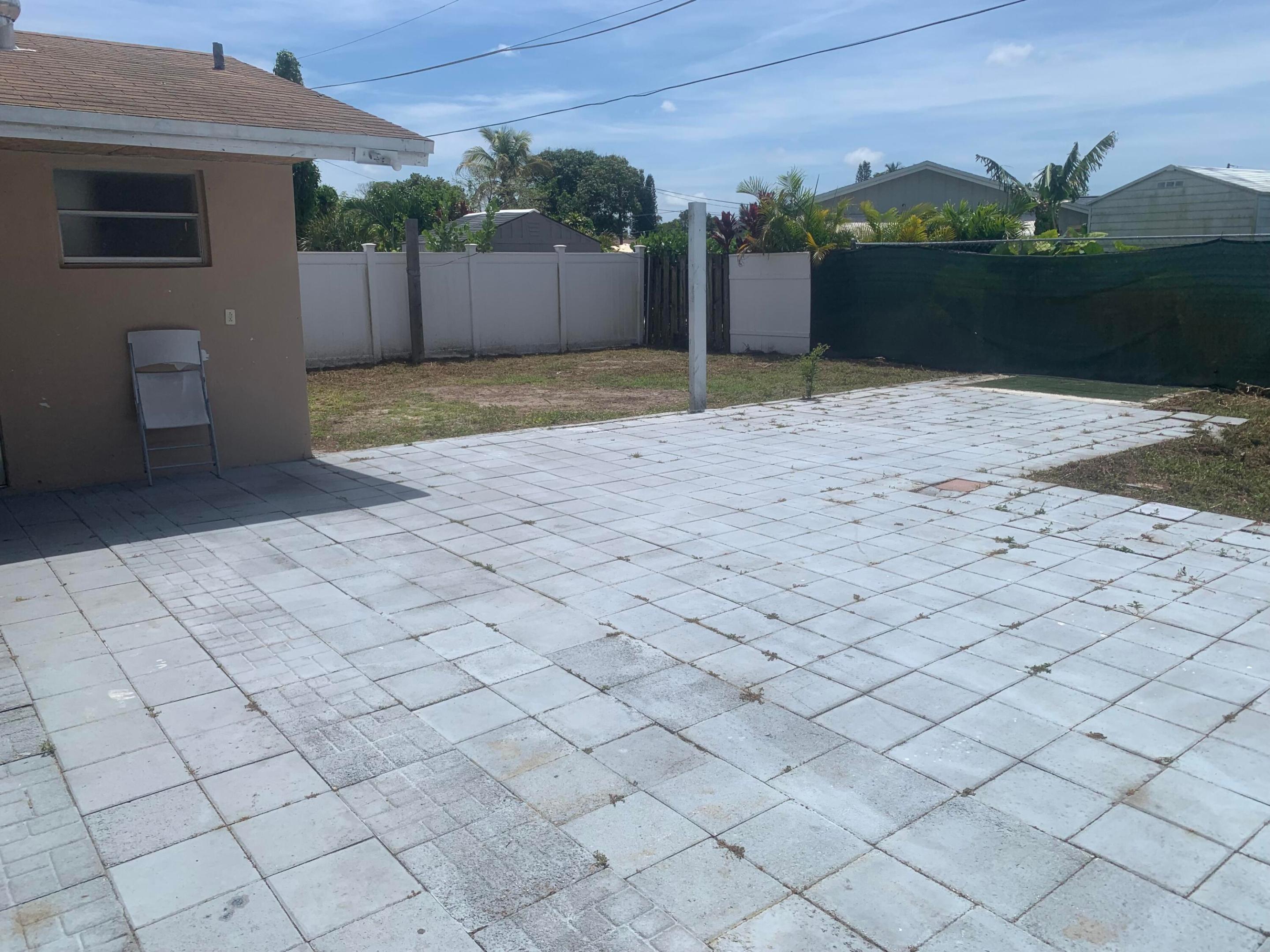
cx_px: 635
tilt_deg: -13.7
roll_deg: -0.4
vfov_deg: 53.1
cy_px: 476
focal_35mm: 26
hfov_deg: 67.3
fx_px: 954
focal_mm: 4.25
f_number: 1.8
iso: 25
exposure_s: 1/4902
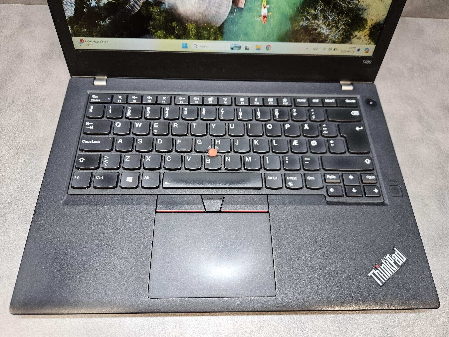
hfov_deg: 73.9
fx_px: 298
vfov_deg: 58.9
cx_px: 224
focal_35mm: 23
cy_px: 168
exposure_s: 1/101
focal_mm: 5.4
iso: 250
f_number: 1.8
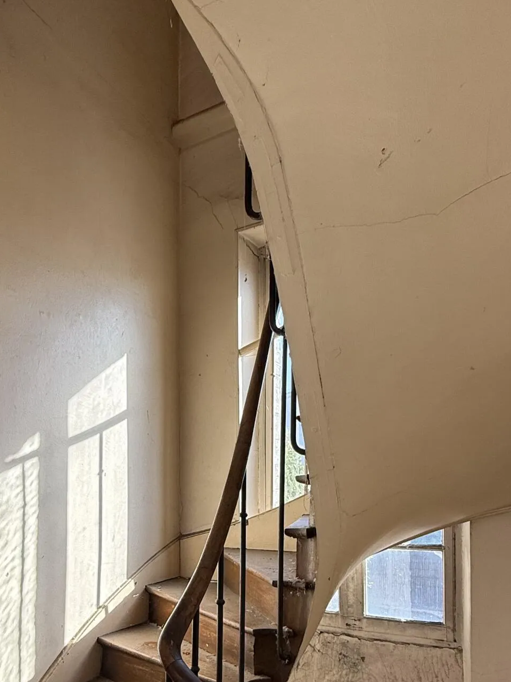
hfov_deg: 48.4
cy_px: 499
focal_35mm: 28
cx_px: 147
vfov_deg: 60.5
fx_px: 551
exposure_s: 1/297
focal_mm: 2.22
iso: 64
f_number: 2.2
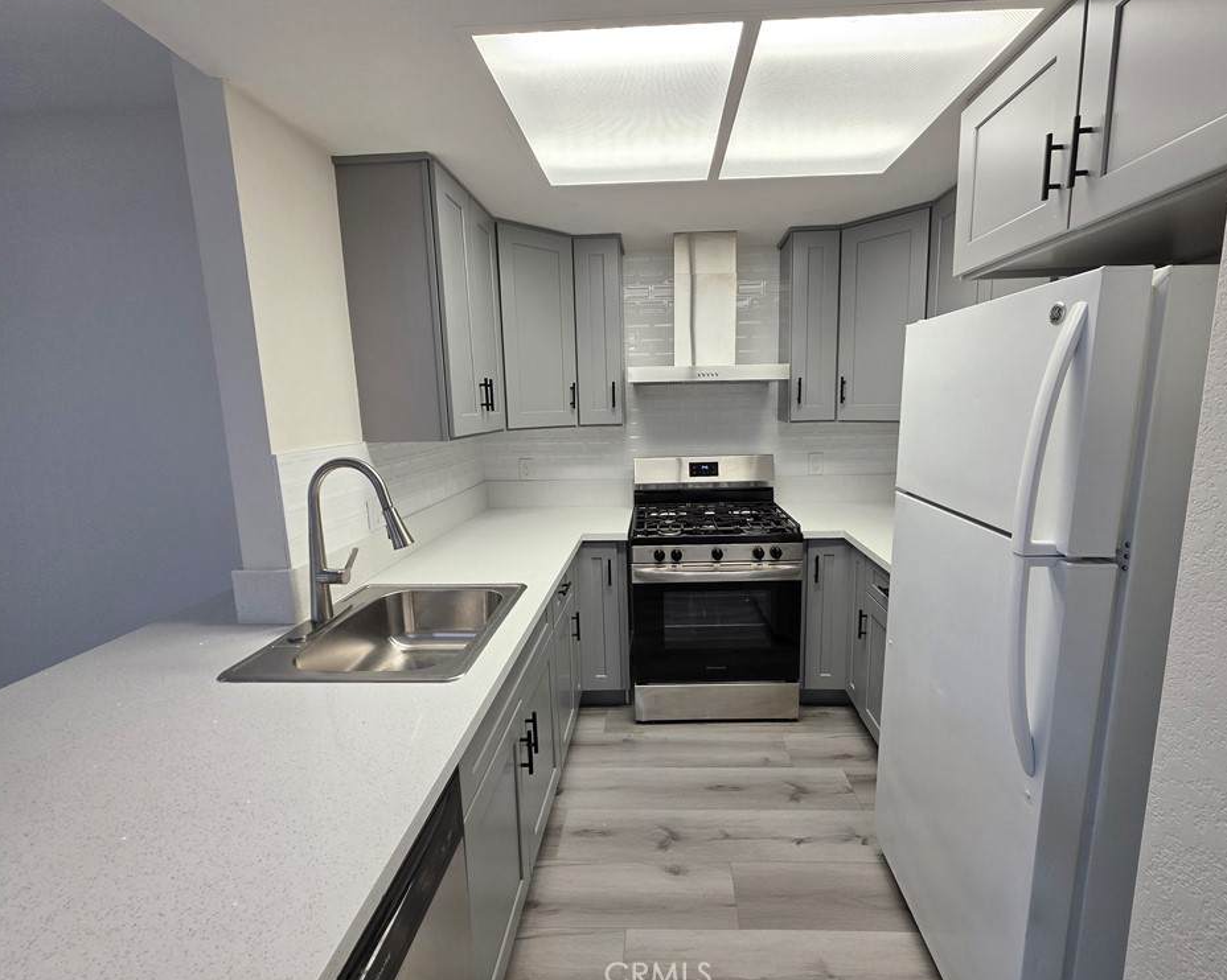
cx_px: 644
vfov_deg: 88.0
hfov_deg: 100.6
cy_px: 486
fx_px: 508
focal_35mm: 14
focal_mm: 2.2
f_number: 1.9
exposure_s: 1/120
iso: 80
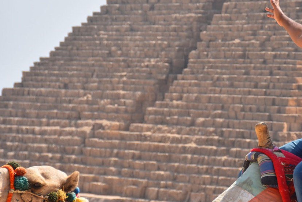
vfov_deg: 4.6
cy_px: 65
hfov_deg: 6.9
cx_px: 287
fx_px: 2491
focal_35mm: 297
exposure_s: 1/1000
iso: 280
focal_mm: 102
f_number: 8
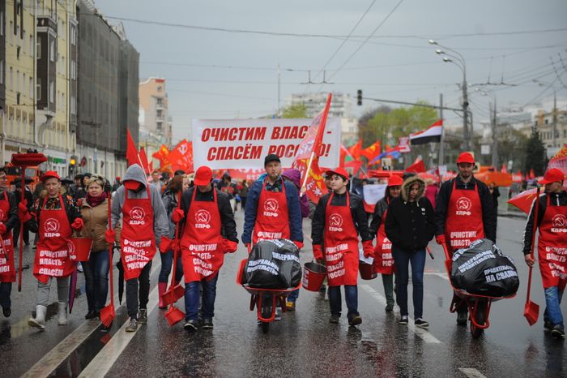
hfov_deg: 28.9
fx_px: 1102
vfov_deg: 19.4
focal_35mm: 70
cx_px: 284
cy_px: 189
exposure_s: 1/1250
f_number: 2.8
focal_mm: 70
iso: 400
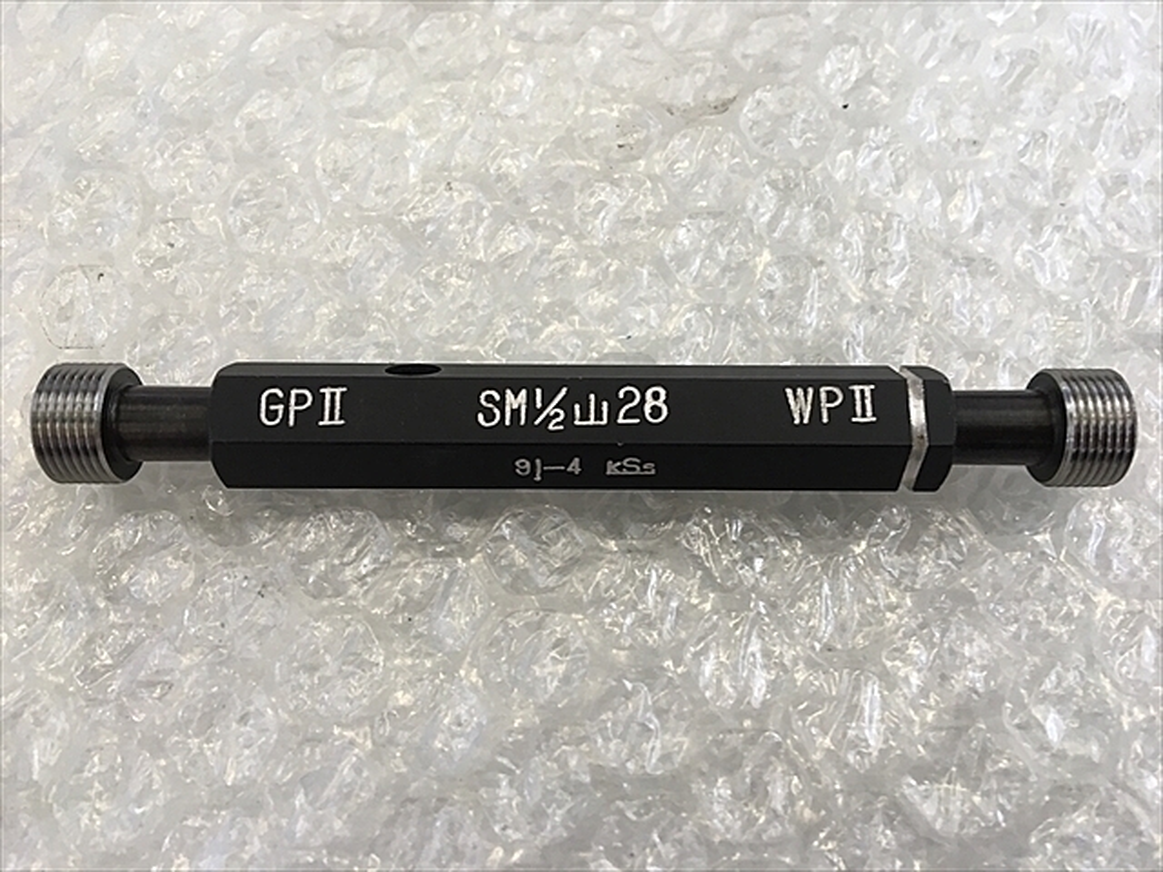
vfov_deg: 48.2
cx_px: 582
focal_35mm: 29
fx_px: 974
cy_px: 436
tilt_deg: -69.4
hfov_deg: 61.7
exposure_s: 1/30
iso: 25
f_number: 2.2
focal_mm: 4.15
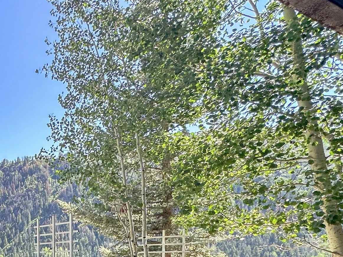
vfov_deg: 34.3
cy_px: 271
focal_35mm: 37
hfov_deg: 40.2
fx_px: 367
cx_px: -38
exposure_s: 1/682
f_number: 2.2
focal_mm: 2.22
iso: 40
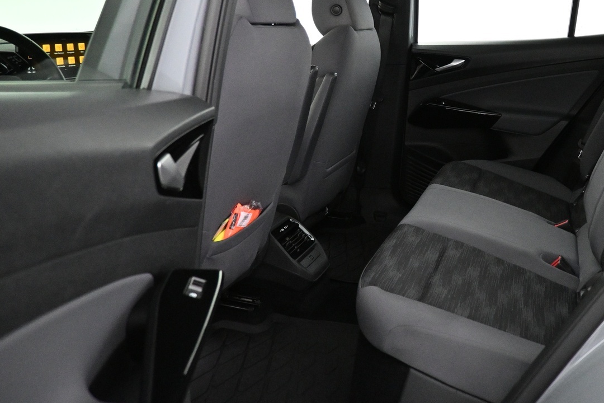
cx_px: 417
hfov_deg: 51.8
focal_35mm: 36
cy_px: 111
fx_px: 604
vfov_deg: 36.2
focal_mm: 16
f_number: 3.5
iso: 4000
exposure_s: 1/60
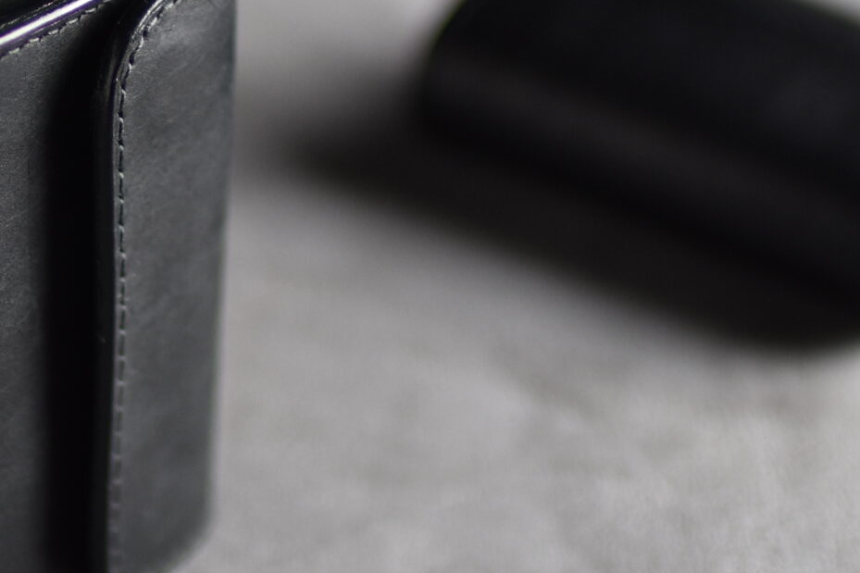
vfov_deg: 11.0
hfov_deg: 16.3
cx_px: 74
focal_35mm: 124
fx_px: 2962
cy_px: 174
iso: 250
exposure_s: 1/200
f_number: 1.4
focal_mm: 30
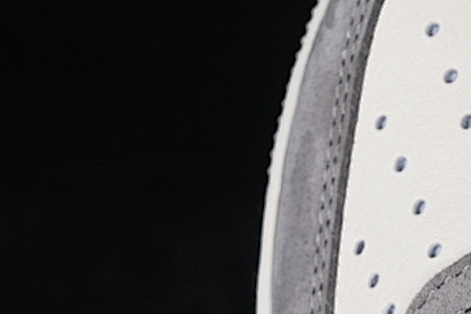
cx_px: 546
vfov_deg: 6.1
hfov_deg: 9.1
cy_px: 264
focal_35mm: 224
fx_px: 2929
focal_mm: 50
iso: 160
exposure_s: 1/80
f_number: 7.1
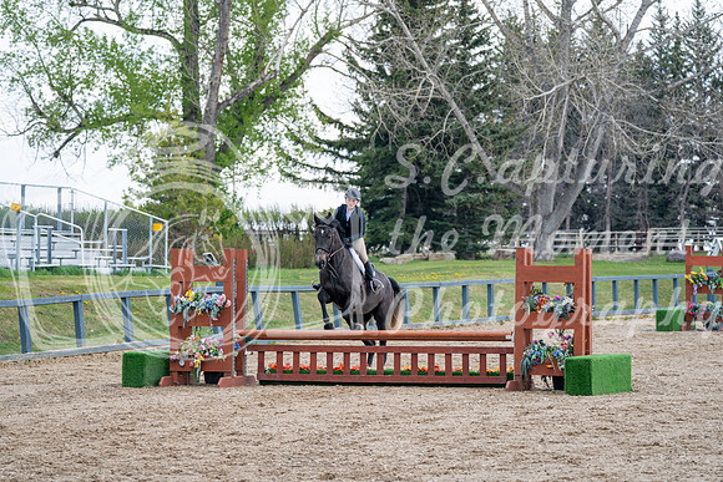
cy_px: 241
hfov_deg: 13.3
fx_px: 3093
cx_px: 362
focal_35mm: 154
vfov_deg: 8.9
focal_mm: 154
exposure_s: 1/160
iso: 100
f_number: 5.6
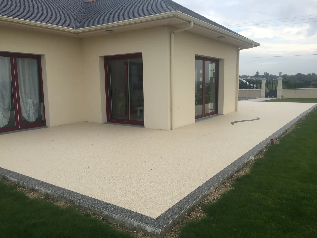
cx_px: 158
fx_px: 266
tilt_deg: -7.7
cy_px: 119
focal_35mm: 29
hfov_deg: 61.7
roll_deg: -0.4
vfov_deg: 48.2
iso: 32
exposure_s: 1/670
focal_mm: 4.15
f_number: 2.2
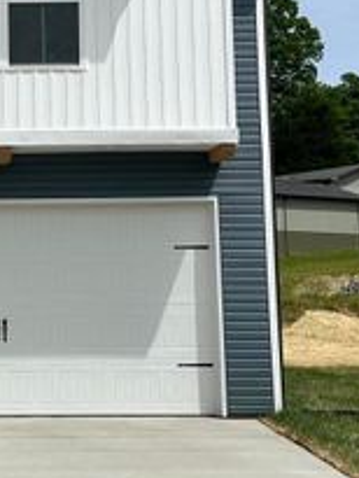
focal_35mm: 78
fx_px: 1077
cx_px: -37
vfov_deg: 24.9
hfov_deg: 18.2
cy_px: 169
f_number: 1.78
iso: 80
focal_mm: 6.86
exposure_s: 1/9709
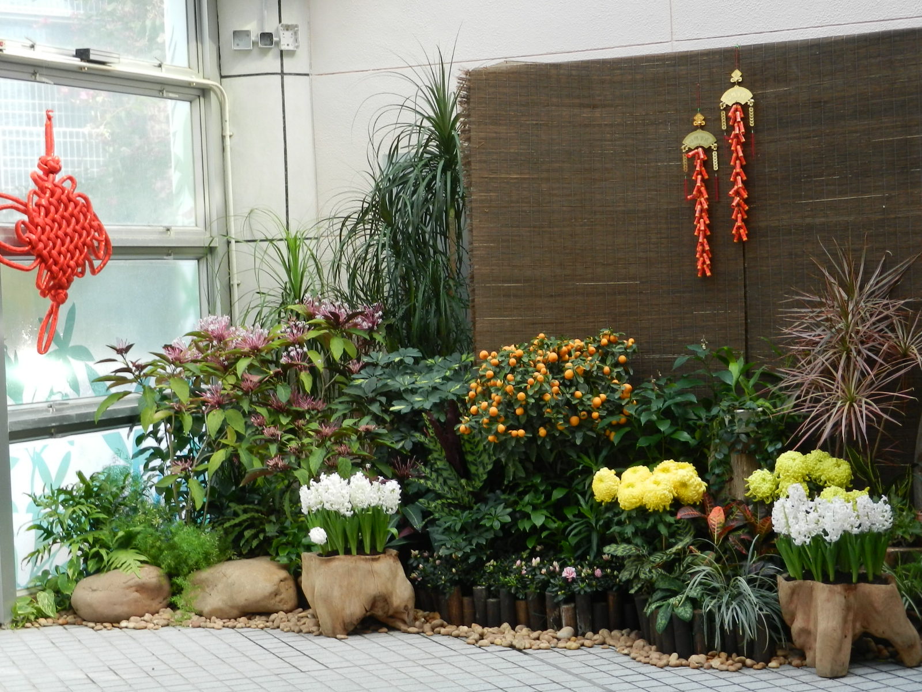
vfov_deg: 24.4
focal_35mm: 60
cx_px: 461
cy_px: 346
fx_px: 1598
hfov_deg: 32.2
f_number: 4.5
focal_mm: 10.9
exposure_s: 1/80
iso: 160
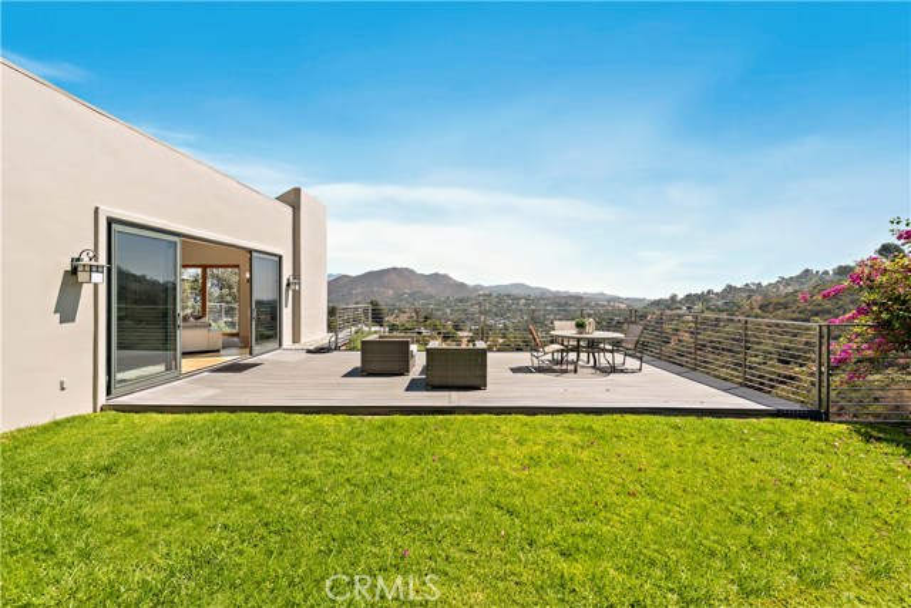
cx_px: 456
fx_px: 354
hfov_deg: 104.2
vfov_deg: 81.2
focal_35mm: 14
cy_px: 304
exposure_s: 1/800
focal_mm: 14
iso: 160
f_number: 7.1
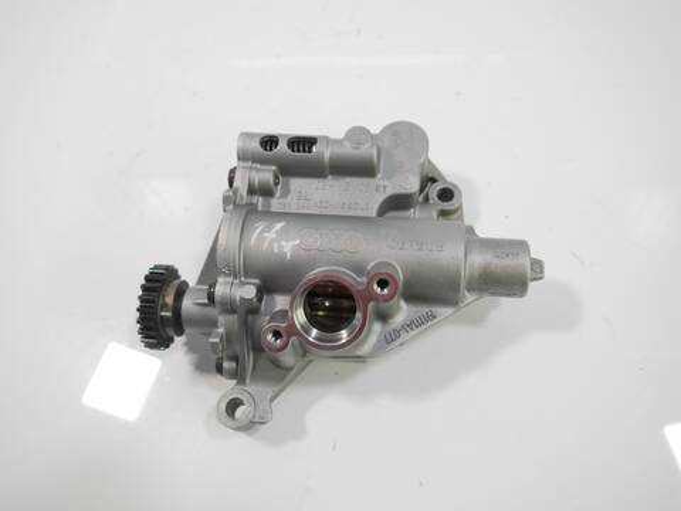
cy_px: 256
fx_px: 590
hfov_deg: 60.0
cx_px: 340
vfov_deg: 46.8
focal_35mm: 30
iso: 800
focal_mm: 15
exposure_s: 1/125
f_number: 3.5
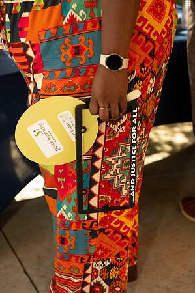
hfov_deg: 19.4
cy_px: 146
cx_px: 98
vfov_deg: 28.9
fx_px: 570
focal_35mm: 70
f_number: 3.5
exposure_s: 1/320
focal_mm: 70
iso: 100
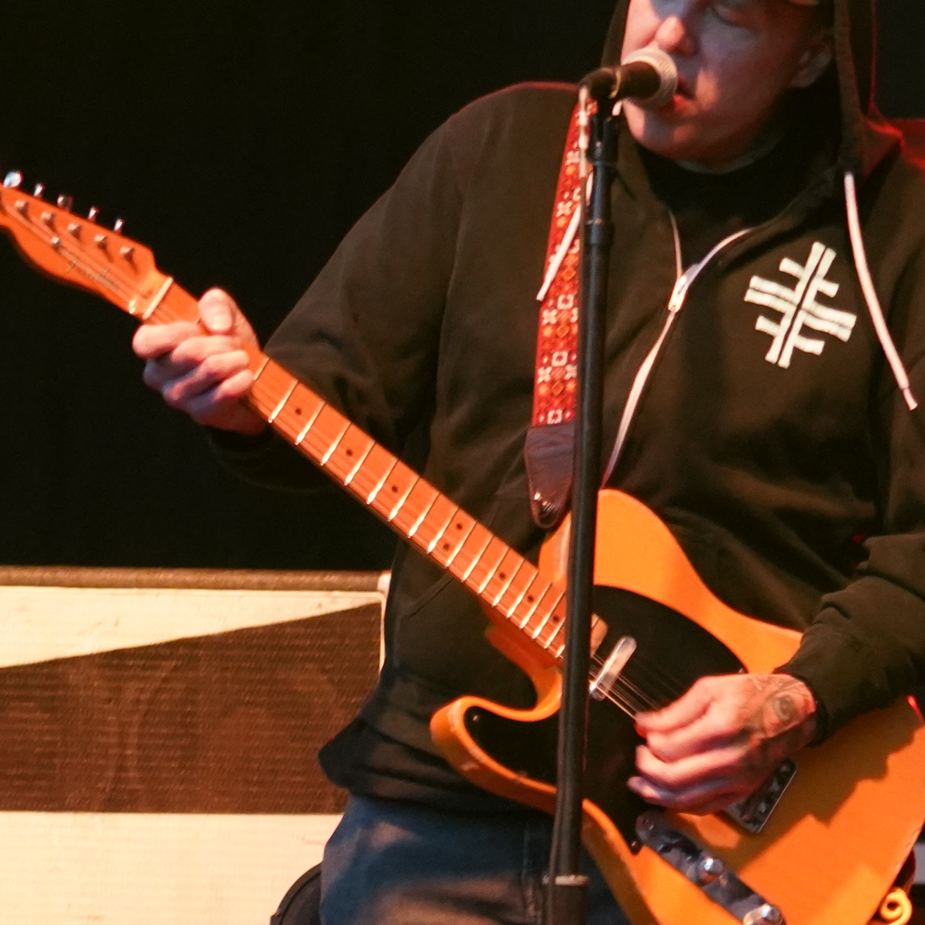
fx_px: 9674
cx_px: 1083
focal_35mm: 320
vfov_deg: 5.5
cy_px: 313
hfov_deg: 5.5
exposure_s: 1/160
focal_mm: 105
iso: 5000
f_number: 4
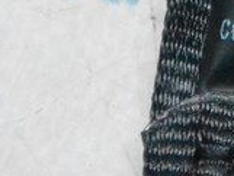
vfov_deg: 2.9
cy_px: -229
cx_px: 456
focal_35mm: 503
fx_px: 3403
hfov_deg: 3.9
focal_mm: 55
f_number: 5.6
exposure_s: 1/800
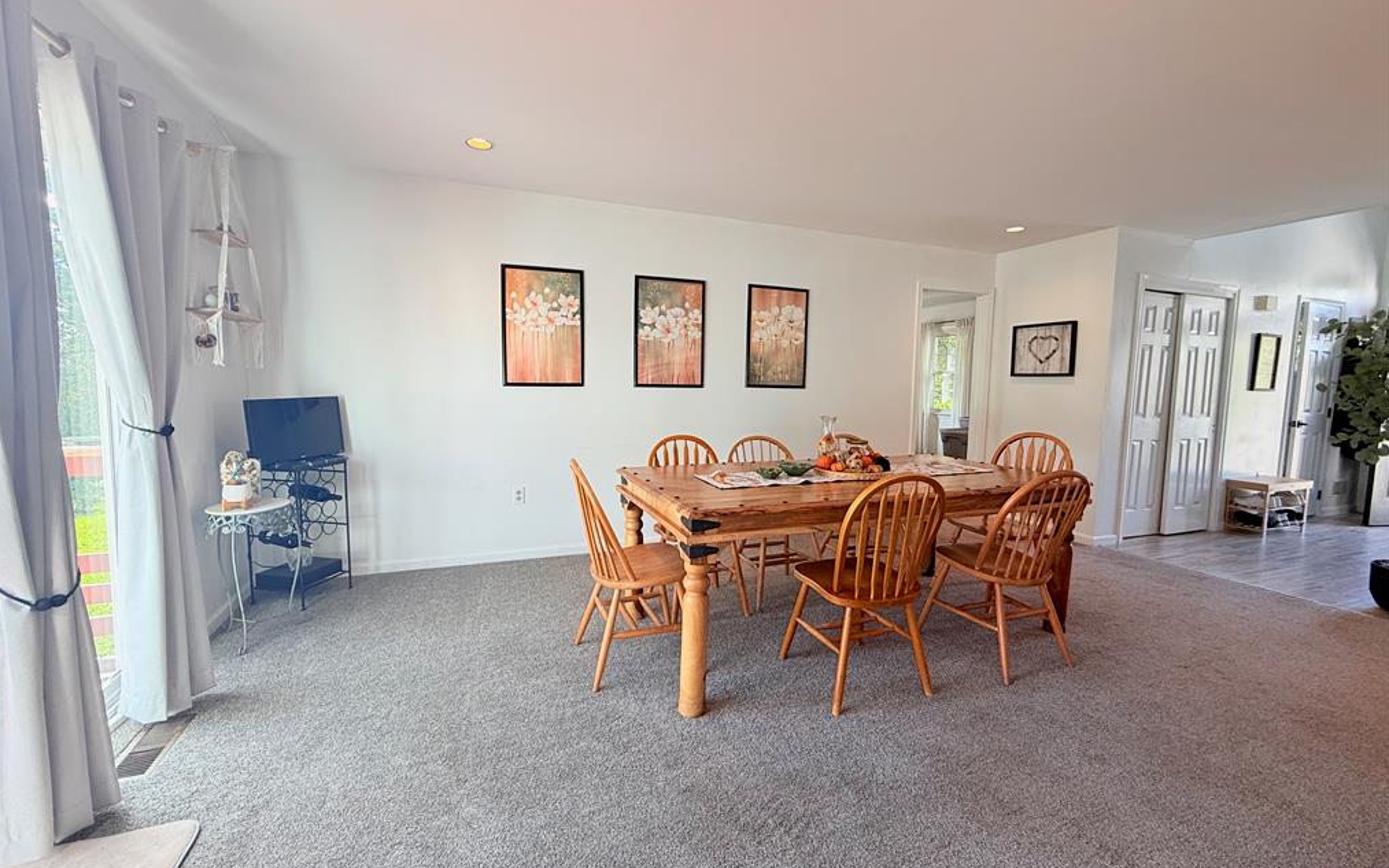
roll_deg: -1.3
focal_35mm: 15
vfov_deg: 74.8
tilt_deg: -4.8
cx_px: 690
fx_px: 568
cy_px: 425
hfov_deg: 101.5
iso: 100
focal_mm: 2.22
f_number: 2.2
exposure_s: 1/120
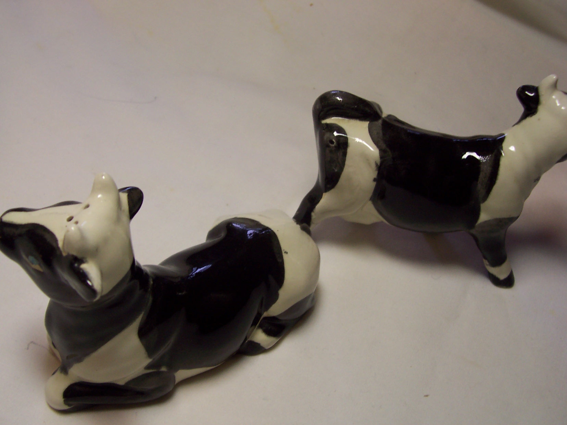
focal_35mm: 37
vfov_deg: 38.7
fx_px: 606
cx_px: 284
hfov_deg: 50.1
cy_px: 212
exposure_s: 1/60
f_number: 2.8
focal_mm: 5.6
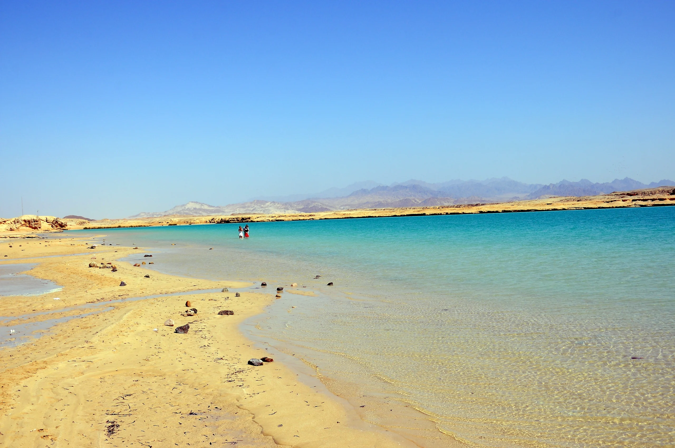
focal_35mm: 39
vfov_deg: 34.1
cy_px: 224
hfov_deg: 49.6
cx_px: 338
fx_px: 730
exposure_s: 1/400
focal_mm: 26
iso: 200
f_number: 10
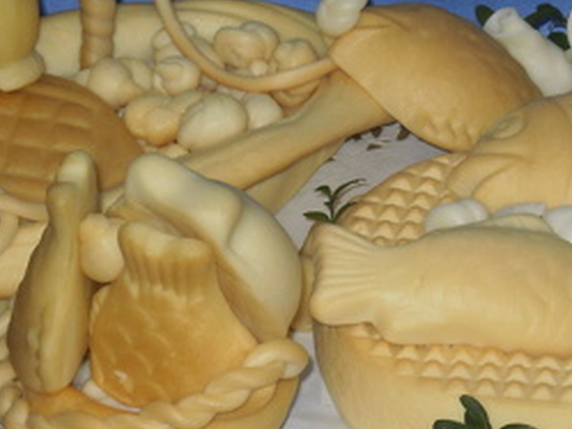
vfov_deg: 6.7
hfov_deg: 8.9
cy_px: 271
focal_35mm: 221
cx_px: 466
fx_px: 3654
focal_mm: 14.3
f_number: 5.1
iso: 125
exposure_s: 1/50
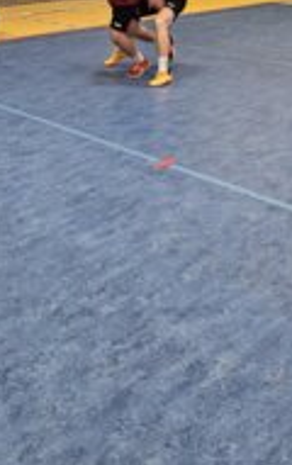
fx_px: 647
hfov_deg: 25.4
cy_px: 66
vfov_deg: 37.5
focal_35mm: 51
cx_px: 119
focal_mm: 5.4
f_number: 1.8
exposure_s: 1/100
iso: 500
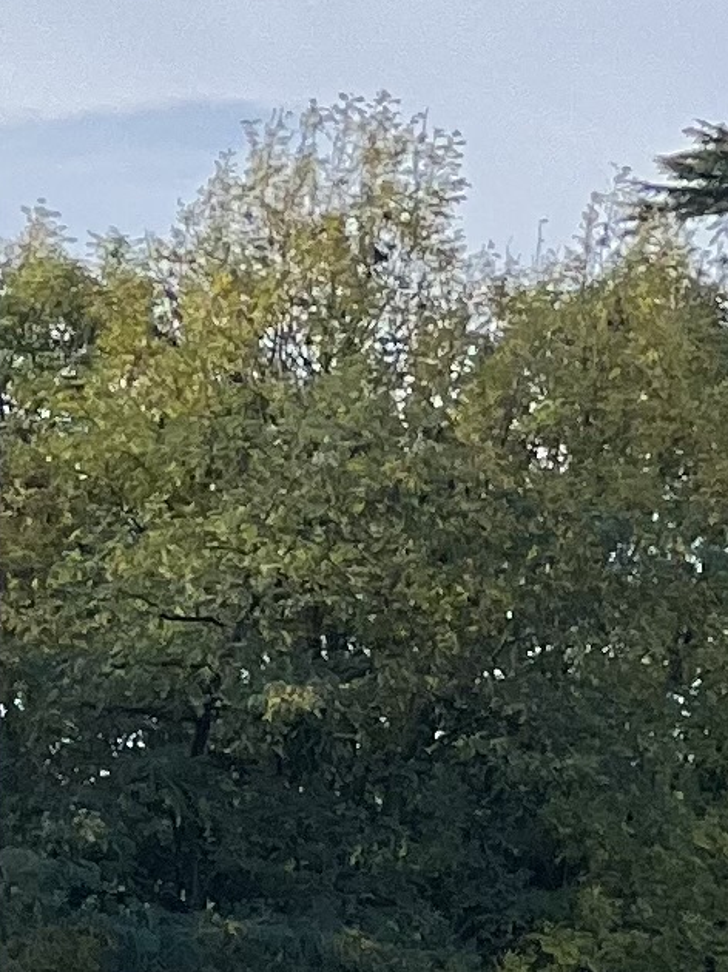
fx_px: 13834
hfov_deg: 3.0
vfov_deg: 4.0
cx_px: 543
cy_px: 1532
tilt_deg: +1.2
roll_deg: +2.6
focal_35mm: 493
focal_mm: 9
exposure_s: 1/300
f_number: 2.8
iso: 25
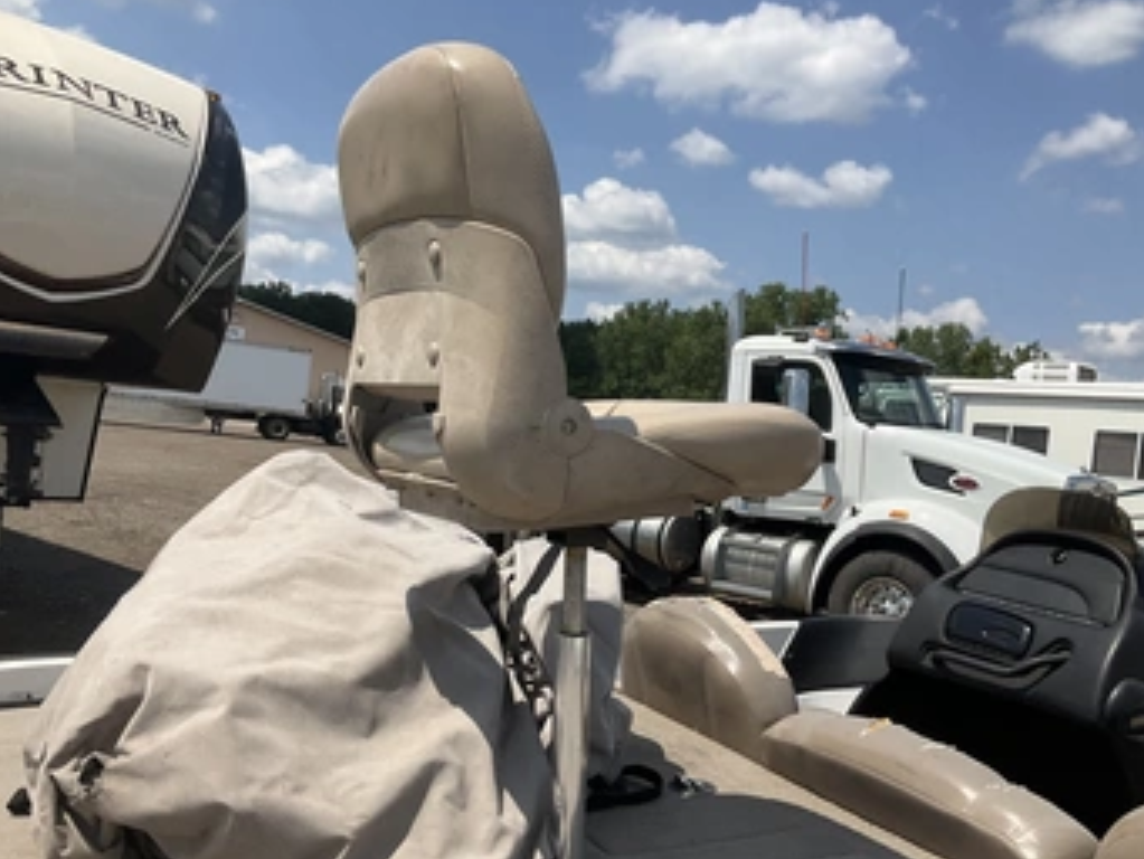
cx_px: 587
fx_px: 1124
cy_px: 456
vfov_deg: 41.8
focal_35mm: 34
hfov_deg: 53.9
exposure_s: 1/2801
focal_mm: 3
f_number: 1.8
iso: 25
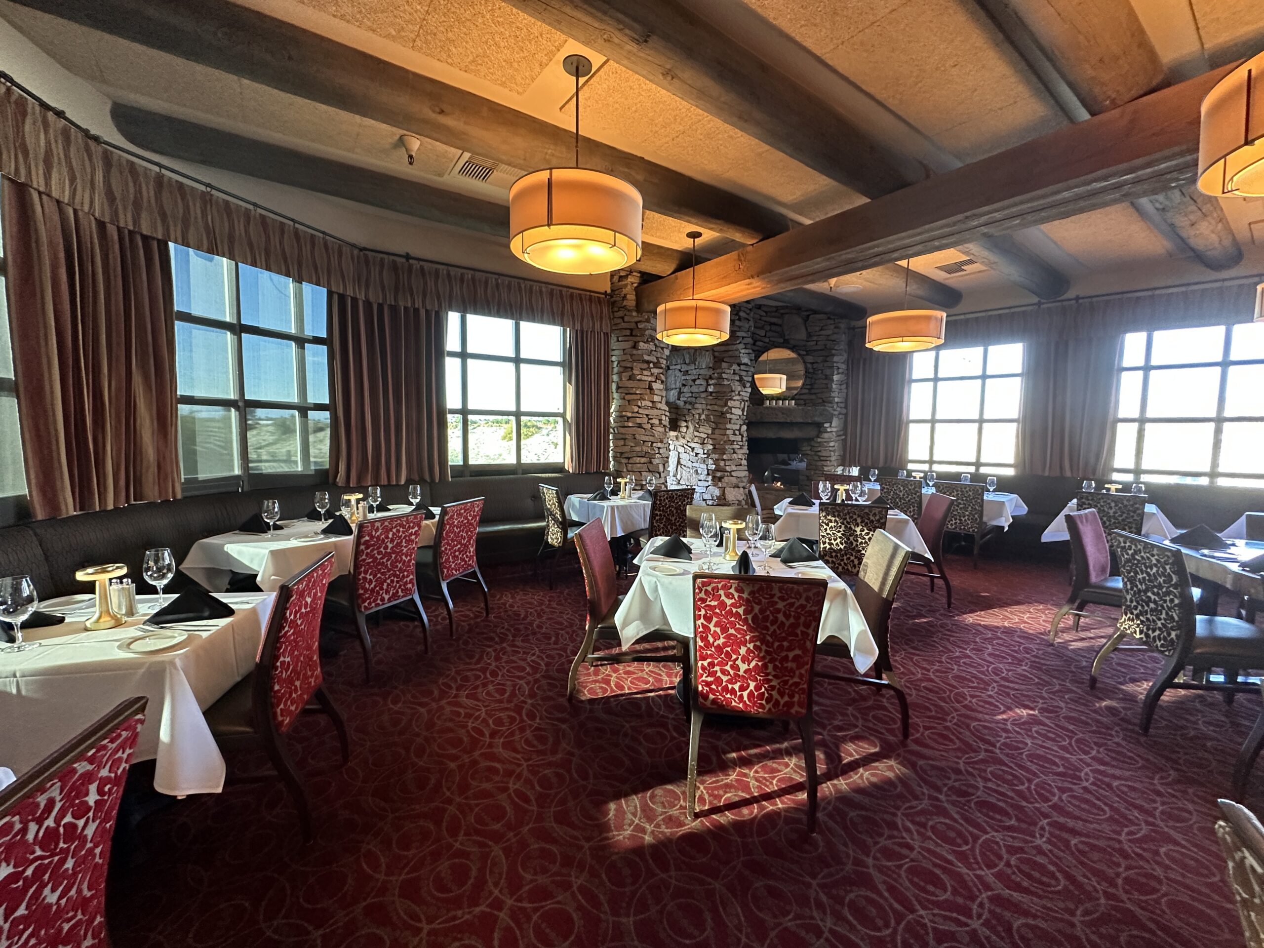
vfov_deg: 85.7
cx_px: 632
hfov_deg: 102.1
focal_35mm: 14
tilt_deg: -4.5
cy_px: 474
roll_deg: -0.5
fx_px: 511
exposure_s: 1/60
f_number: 2.2
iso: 320
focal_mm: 2.22
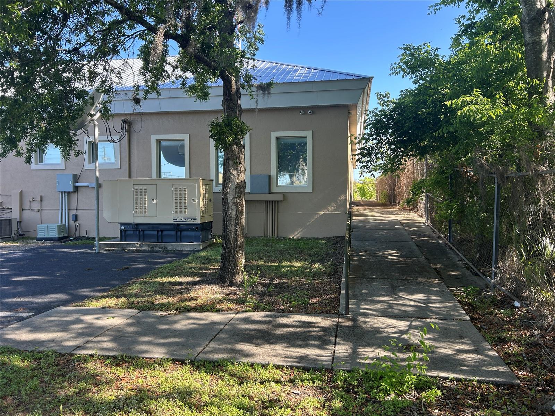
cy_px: 208
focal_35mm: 26
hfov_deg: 67.3
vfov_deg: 53.1
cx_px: 278
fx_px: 417
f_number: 1.5
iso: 50
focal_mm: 5.7
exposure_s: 1/547
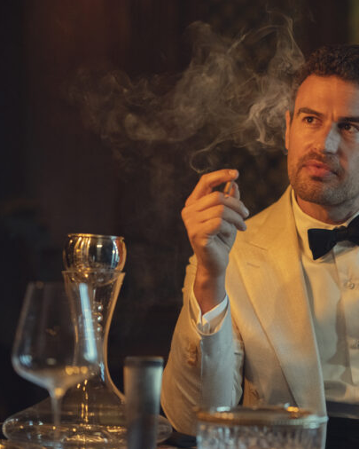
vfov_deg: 15.9
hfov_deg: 12.7
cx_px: 309
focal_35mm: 121
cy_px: 226
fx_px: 1607
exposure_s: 1/60
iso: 4000
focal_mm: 85
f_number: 2
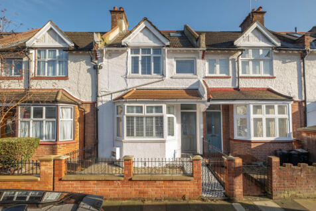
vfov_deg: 77.3
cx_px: 158
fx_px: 132
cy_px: 106
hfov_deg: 100.4
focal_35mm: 15
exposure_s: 1/400
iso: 400
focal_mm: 10
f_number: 6.4
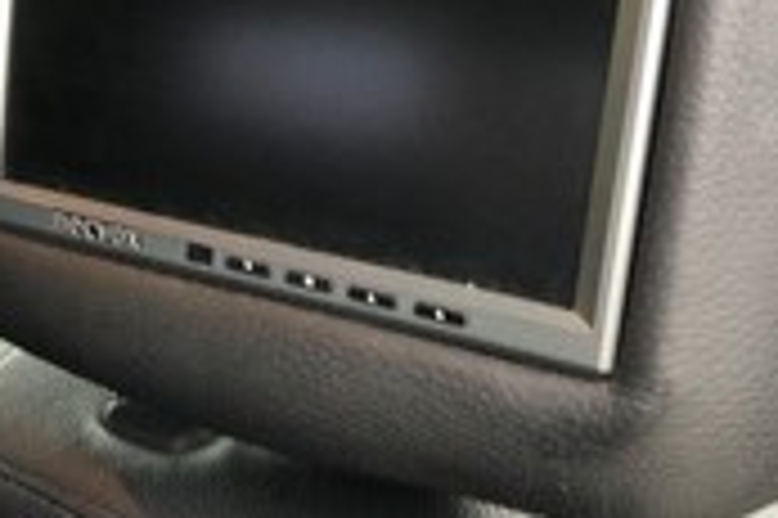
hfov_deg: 33.8
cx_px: 301
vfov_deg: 22.9
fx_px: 1274
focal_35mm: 59
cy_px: 176
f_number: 1.8
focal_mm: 4
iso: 100
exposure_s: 1/16
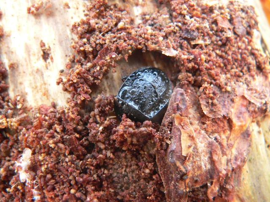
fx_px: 281
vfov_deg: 39.7
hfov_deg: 51.4
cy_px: 101
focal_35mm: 36
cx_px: 135
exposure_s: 1/4
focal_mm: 6
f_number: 2.8
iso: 100
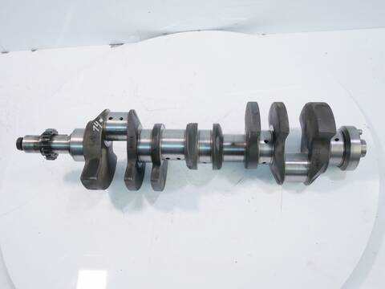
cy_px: 144
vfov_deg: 44.2
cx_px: 192
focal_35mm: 32
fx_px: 356
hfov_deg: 56.8
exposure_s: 1/80
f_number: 4
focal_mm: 16
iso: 200
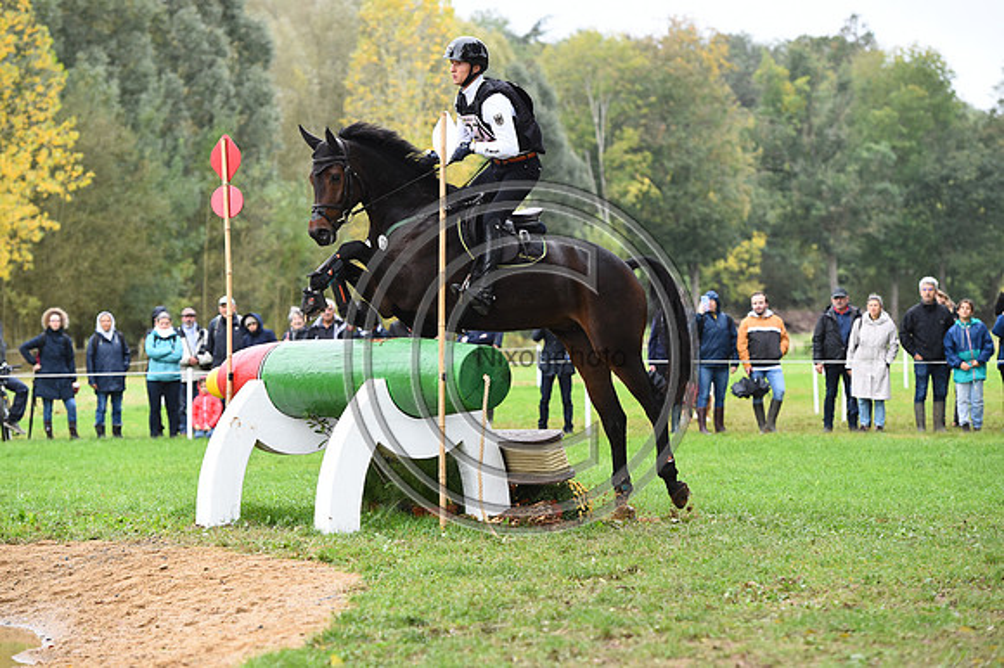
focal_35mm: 130
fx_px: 3623
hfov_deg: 15.8
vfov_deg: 10.5
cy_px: 334
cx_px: 502
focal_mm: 130
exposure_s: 1/1250
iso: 1800
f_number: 4.5
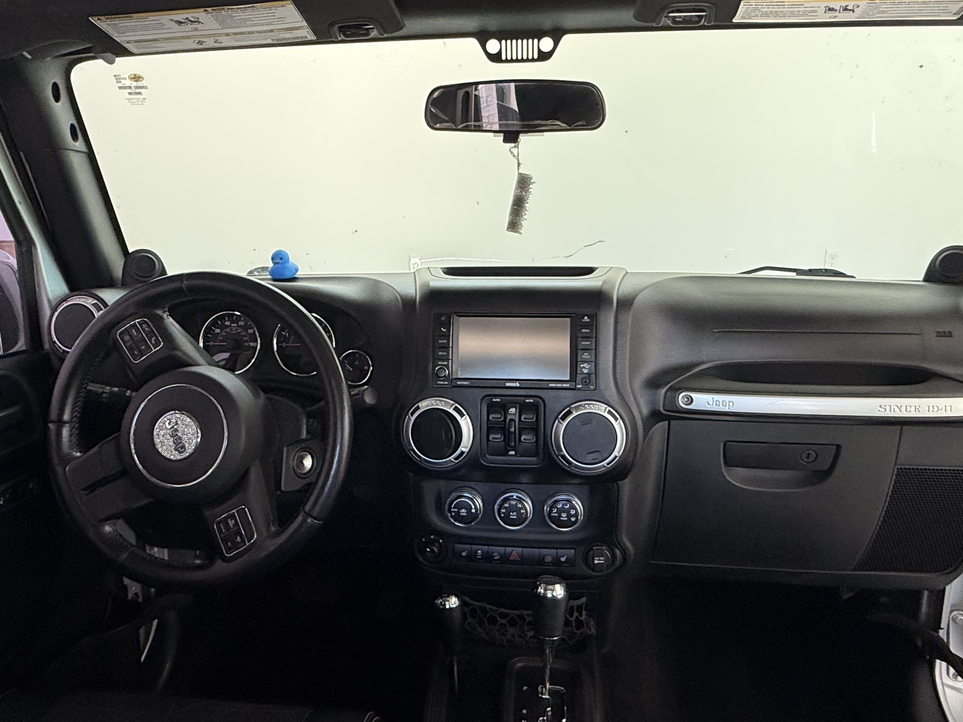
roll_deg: +0.6
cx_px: 461
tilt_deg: -11.2
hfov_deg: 69.4
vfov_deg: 54.8
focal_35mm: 25
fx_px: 695
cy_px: 344
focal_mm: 2.22
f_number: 2.2
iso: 250
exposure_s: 1/120
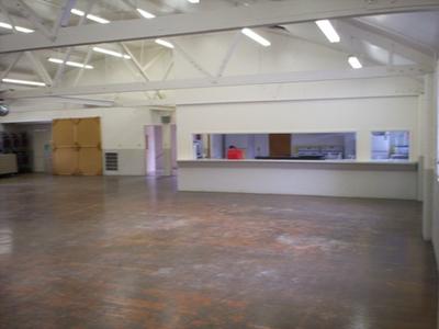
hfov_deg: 51.4
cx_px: 220
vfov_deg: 39.7
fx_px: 457
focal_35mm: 36
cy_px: 164
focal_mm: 6
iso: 140
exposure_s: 1/16.5
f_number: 4.5
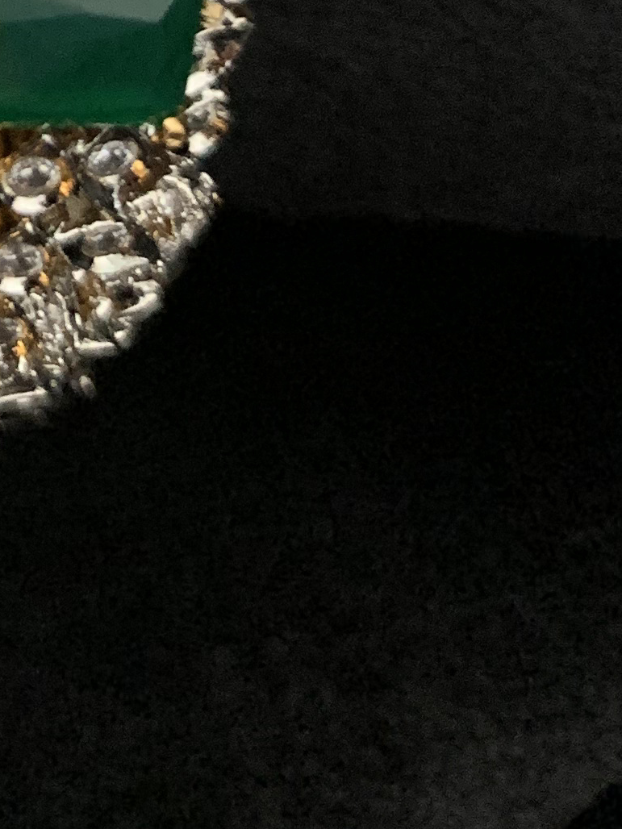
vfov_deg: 15.9
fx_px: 2444
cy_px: -725
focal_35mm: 102
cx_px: -503
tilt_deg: -49.4
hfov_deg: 13.1
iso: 400
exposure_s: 1/46
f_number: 1.8
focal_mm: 4.25
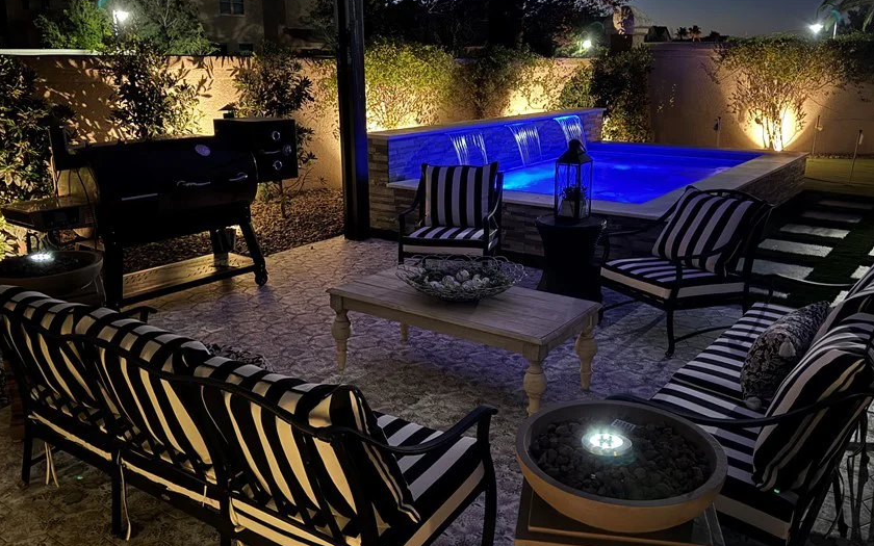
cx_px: 447
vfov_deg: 40.6
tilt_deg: -14.2
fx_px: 738
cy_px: 251
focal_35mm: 31
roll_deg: +0.1
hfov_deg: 61.2
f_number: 1.78
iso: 1600
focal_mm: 6.76
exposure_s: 1/9
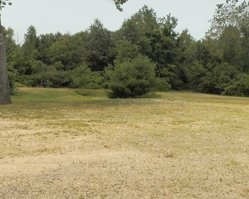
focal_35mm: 53
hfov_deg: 35.3
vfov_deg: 28.5
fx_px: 391
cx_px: 106
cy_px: 77
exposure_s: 1/1600
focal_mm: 6.3
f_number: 4
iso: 125
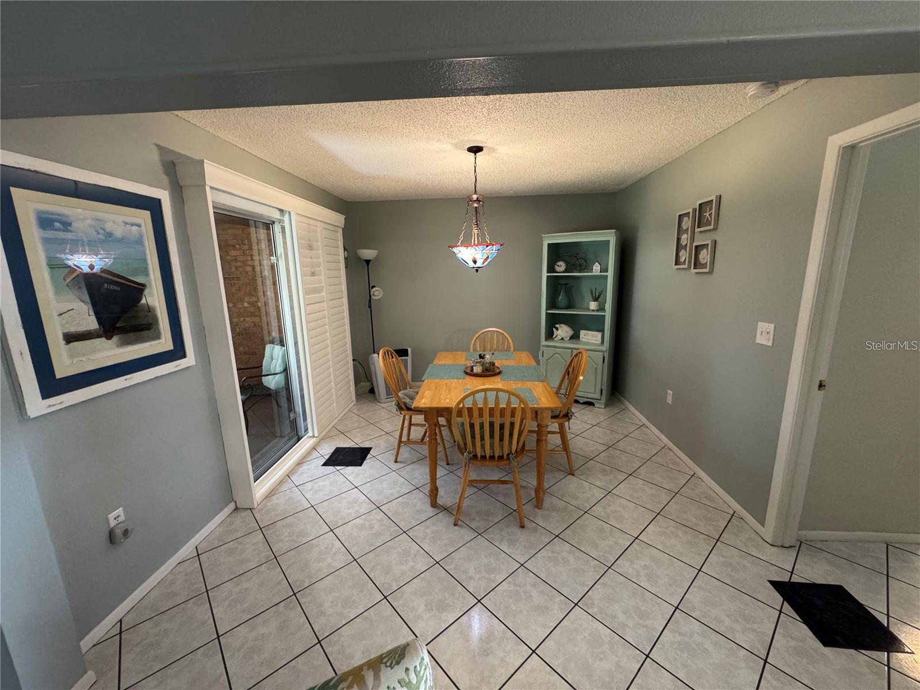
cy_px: 345
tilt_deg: -12.8
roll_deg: +1.5
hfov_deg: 102.1
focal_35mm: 14
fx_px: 372
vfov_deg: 85.7
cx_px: 460
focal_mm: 2.22
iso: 640
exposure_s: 1/60
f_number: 2.2
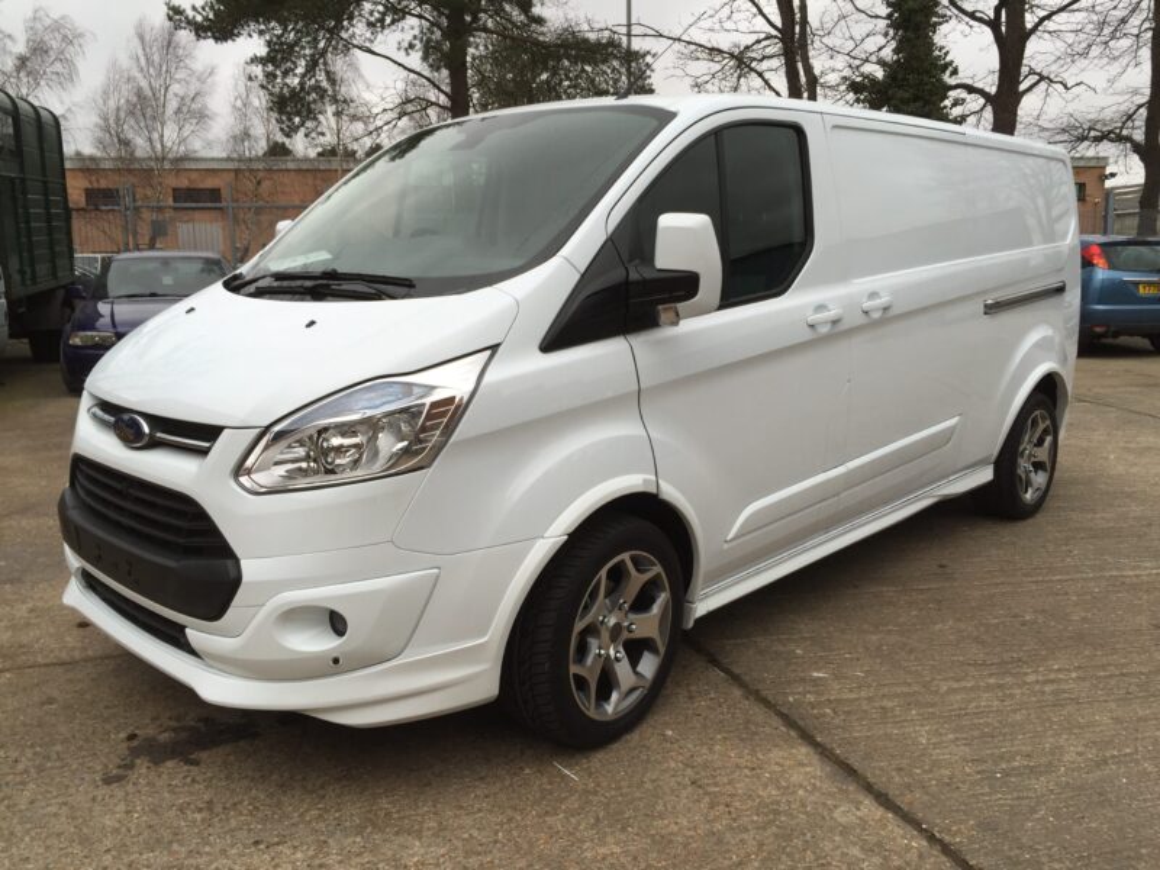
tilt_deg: -9.5
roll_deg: +1.2
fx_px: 972
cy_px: 435
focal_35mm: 29
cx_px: 580
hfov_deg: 61.7
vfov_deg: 48.2
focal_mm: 4.15
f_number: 2.2
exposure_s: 1/165
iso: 32
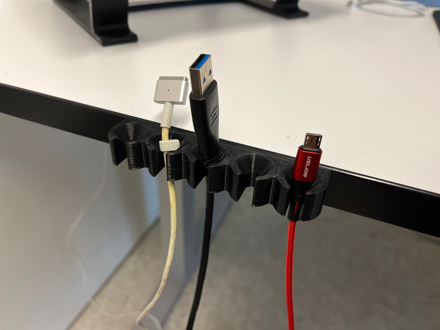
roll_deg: -1.5
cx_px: 220
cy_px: 165
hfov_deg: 67.3
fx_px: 330
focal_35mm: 26
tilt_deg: -36.6
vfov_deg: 53.1
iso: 125
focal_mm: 5.1
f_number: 1.6
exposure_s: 1/100
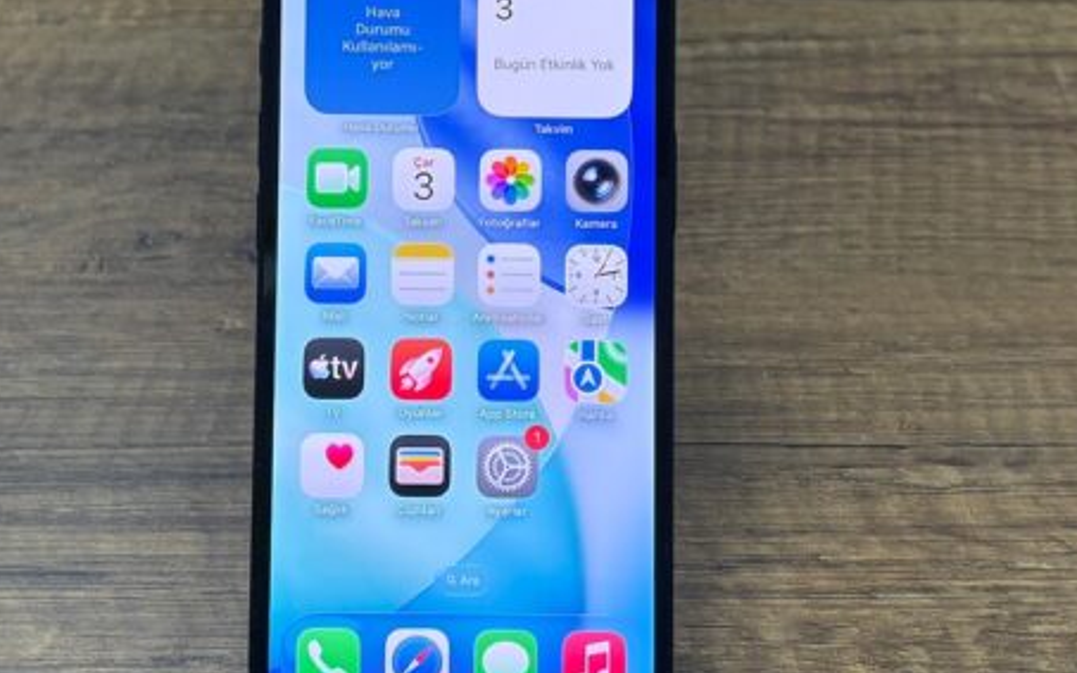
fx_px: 2142
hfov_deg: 28.2
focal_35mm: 73
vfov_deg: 17.7
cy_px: 109
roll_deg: -0.3
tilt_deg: -32.5
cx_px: 475
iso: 64
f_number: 1.6
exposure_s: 1/121
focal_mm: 5.96
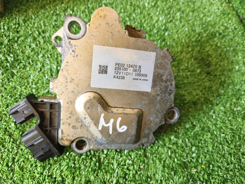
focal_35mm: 23
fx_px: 163
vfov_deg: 58.9
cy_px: 92
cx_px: 122
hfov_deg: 73.9
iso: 320
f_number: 1.7
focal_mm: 5.35
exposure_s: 1/50
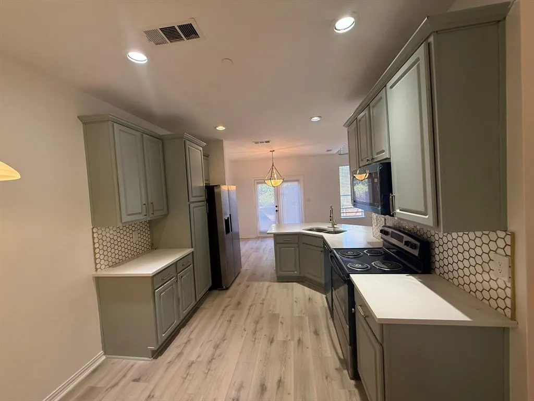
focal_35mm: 14
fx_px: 216
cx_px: 267
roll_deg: +3.7
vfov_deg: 85.7
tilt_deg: -1.2
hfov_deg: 102.1
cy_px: 200
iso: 200
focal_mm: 2.22
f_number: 2.2
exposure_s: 1/120
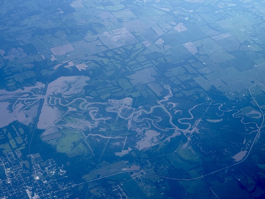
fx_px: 589
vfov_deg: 19.1
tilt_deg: -35.3
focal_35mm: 77
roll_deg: -0.5
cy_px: 100
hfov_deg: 25.3
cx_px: 132
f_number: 2.8
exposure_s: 1/302
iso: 32
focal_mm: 9
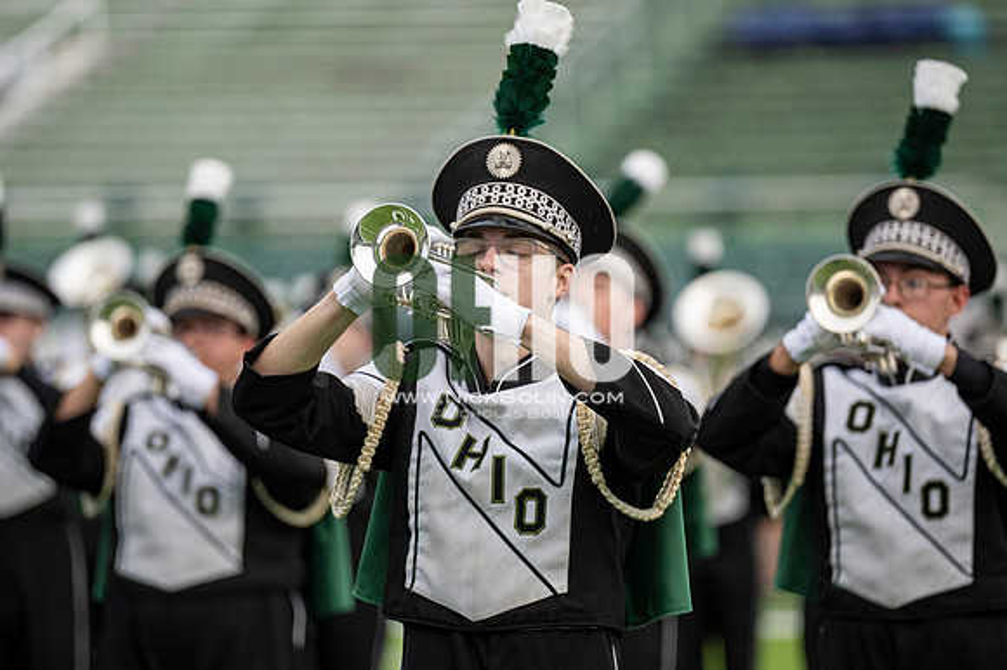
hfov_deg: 6.9
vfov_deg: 4.6
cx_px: 504
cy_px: 335
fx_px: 8387
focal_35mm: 300
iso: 250
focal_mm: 200
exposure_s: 1/500
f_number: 2.8
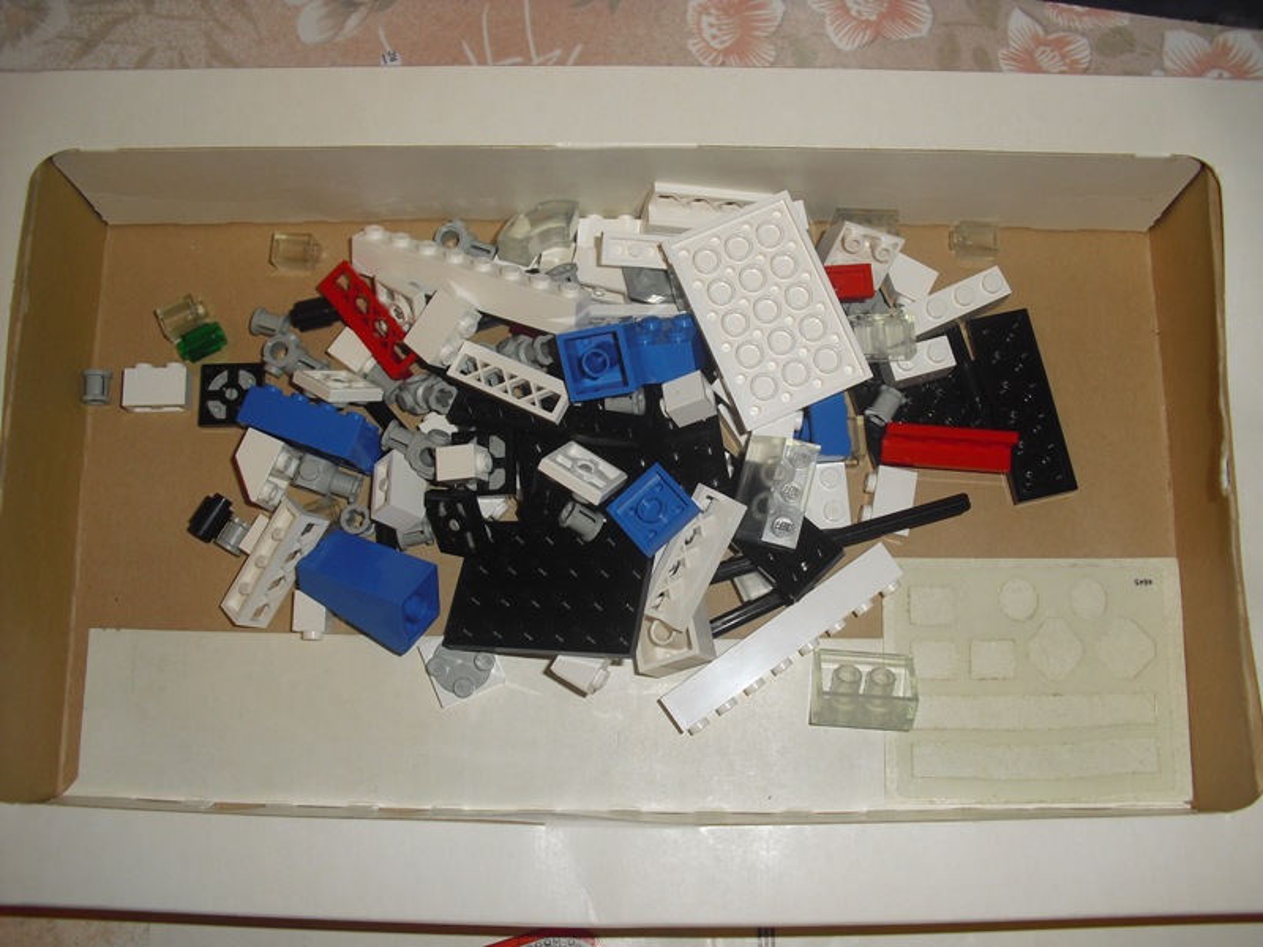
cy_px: 474
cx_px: 632
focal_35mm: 36
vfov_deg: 39.7
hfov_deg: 51.4
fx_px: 1313
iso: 100
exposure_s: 1/60
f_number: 3.1
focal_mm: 6.3
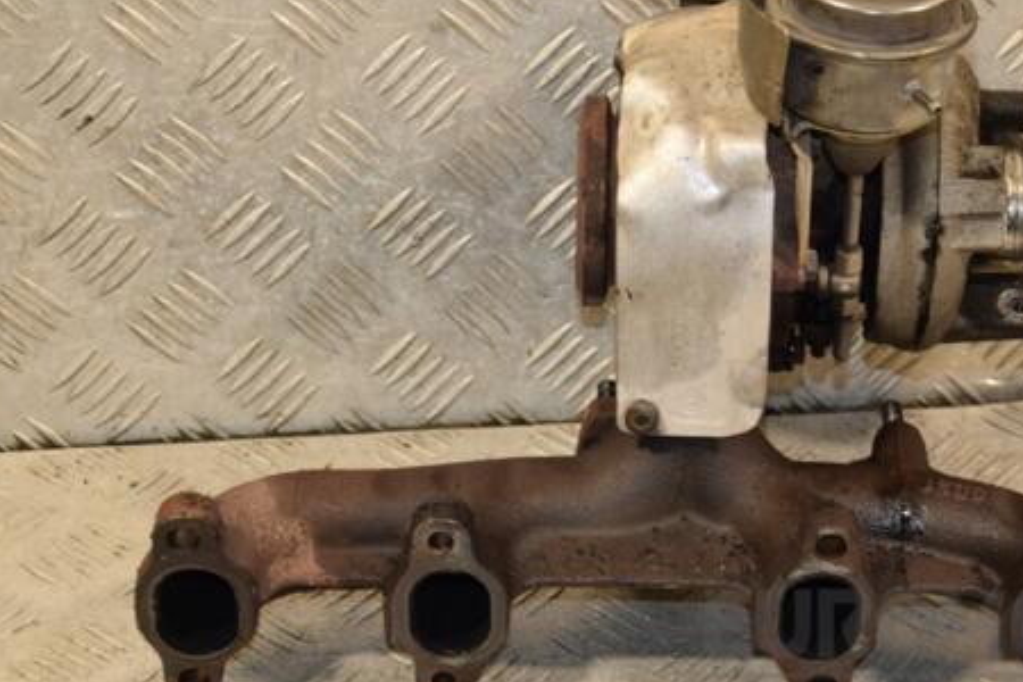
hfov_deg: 19.6
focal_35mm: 104
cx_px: 662
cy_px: 321
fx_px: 2955
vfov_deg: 13.2
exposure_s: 1/160
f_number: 5
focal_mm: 52
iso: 800
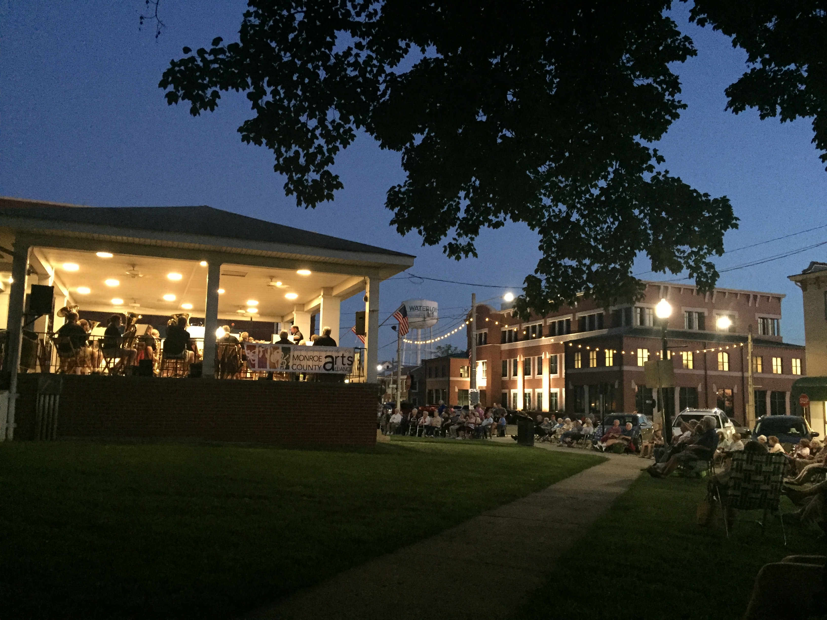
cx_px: 414
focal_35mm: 29
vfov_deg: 48.2
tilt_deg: +7.4
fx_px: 693
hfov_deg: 61.7
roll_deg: -3.0
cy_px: 310
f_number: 2.2
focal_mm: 4.15
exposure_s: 1/15
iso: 400
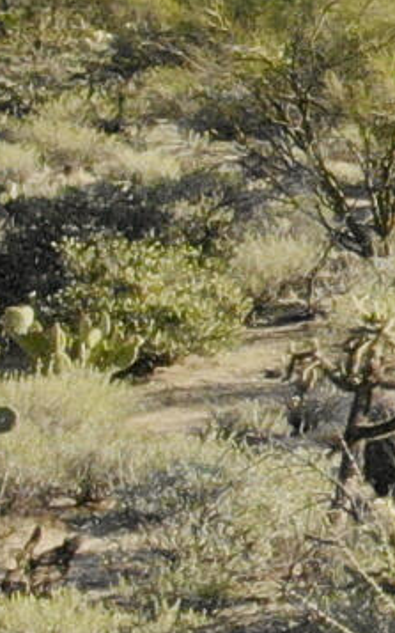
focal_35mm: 214
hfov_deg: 4.5
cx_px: 2436
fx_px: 3687
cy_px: -277
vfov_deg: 9.6
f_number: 2.8
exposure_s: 1/850
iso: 100
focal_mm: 4.5
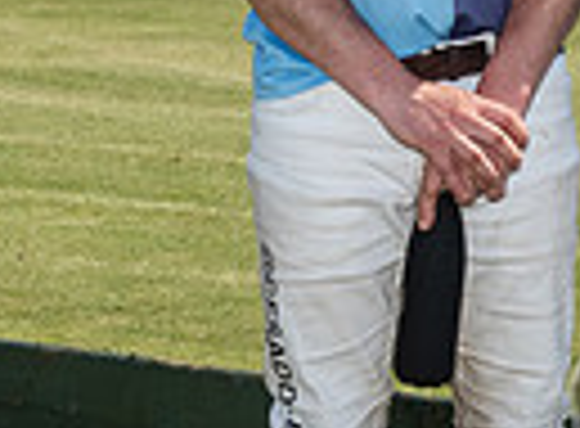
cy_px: -55
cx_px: 1144
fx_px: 3746
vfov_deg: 6.5
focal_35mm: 225
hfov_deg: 8.4
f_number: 22
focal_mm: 44
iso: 640
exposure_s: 1/160
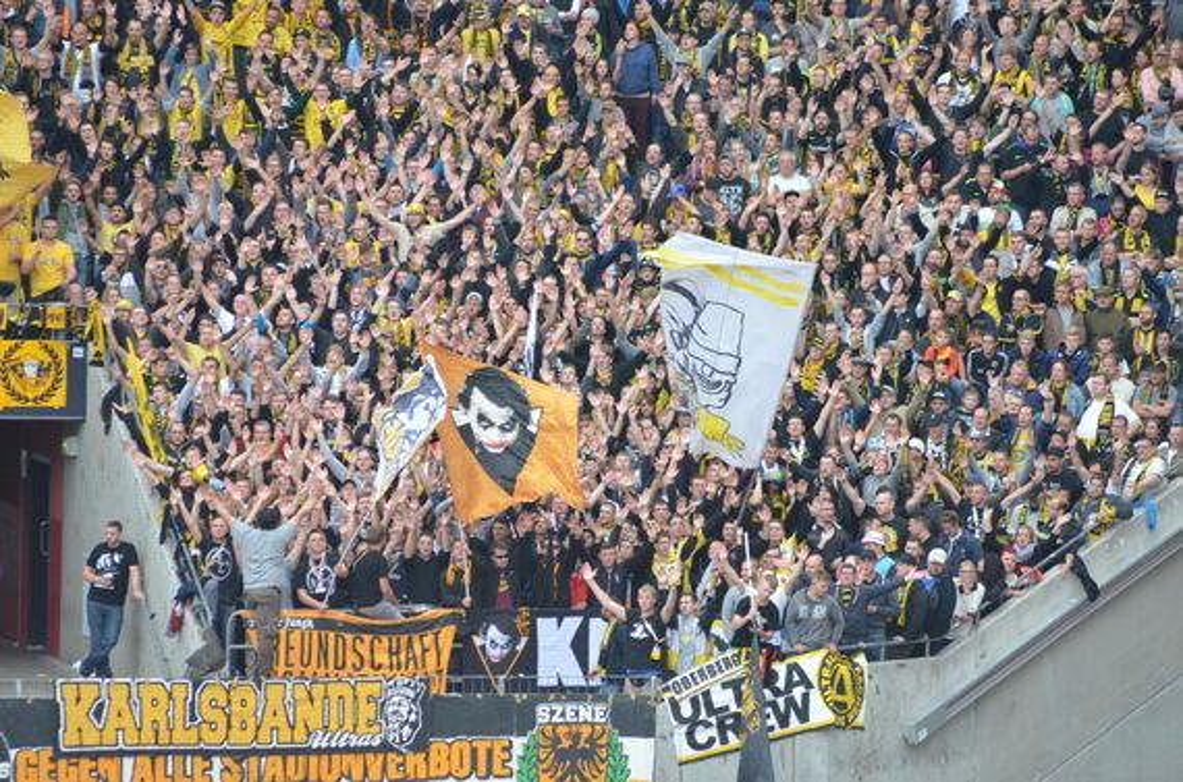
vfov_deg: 3.0
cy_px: 391
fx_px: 14751
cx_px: 592
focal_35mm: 450
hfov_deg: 4.6
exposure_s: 1/500
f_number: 5.6
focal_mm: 300
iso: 2200
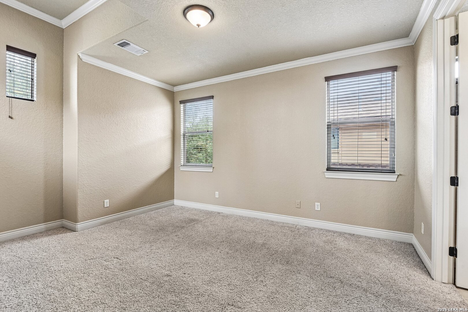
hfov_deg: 96.7
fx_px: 208
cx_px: 234
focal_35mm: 16
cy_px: 156
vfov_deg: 73.7
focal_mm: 16
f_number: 8
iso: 720
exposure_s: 1/15
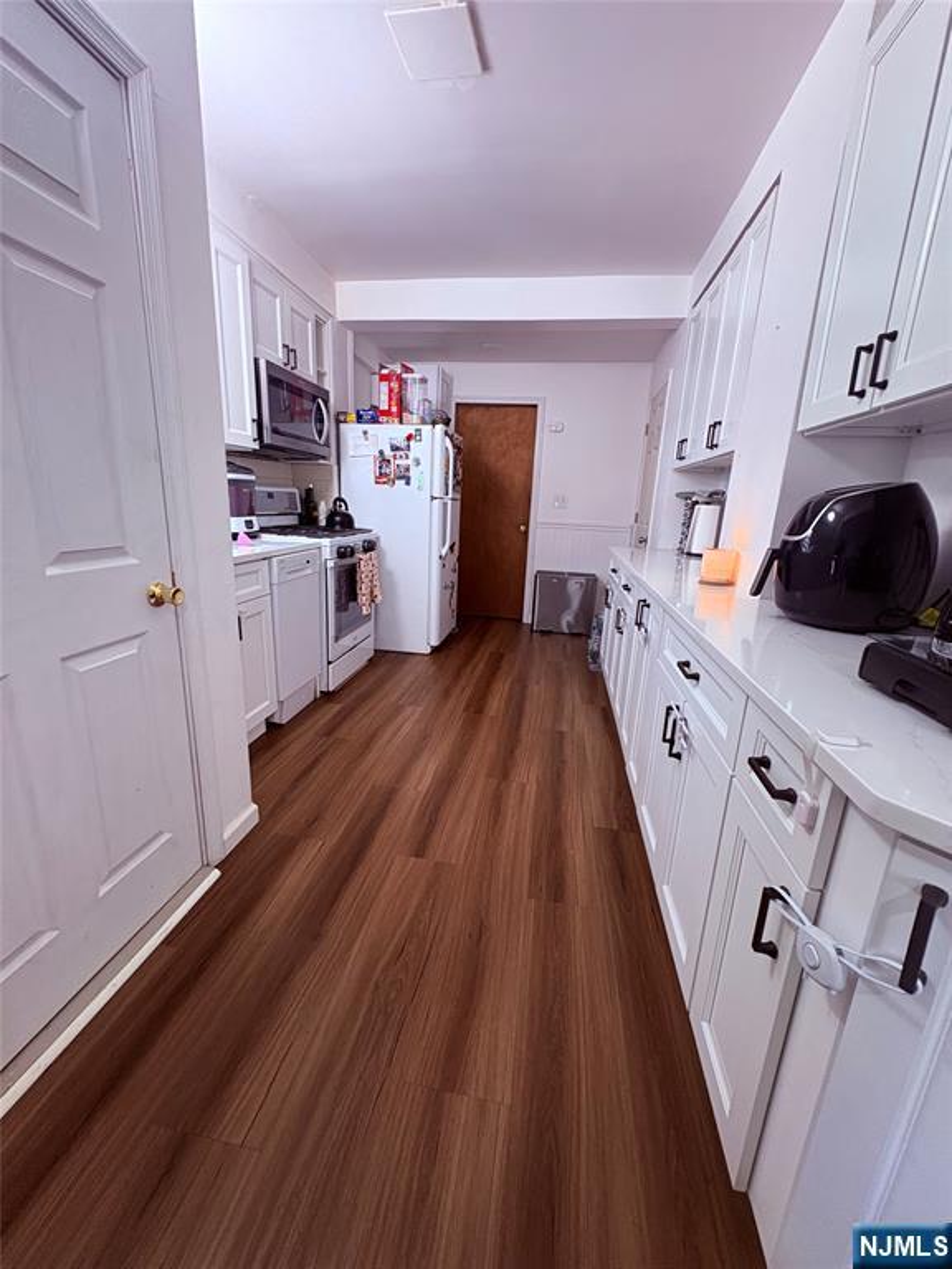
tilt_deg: -14.5
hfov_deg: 85.7
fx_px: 513
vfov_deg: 102.1
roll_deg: -2.5
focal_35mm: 14
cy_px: 634
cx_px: 476
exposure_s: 1/60
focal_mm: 2.22
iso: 200
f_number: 2.2
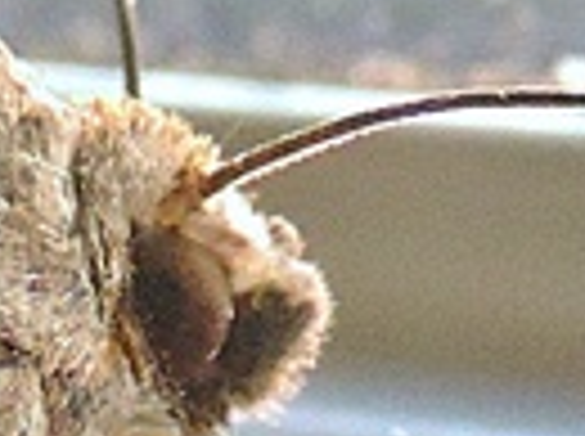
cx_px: -396
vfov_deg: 5.2
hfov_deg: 6.8
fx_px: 4791
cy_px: 710
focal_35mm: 284
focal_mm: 7.6
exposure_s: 1/200
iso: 800
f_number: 3.4
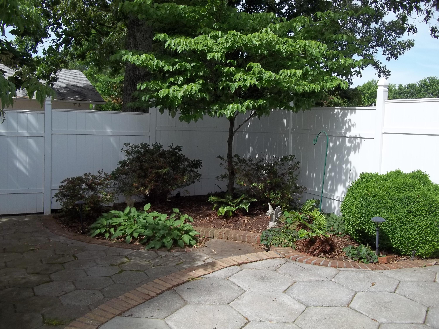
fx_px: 406
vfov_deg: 44.2
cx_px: 220
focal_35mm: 32
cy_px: 164
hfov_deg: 56.8
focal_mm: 5.7
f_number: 2.9
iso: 64
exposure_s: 1/800
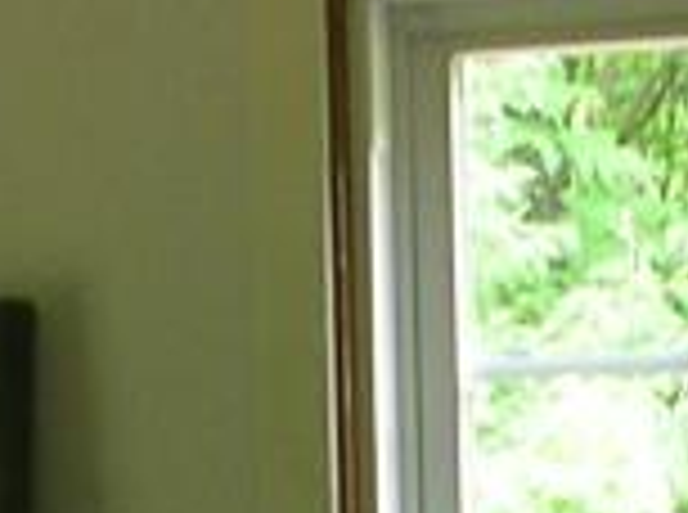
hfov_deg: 7.8
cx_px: 346
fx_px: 5056
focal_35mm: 255
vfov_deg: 5.6
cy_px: 1292
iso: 50
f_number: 2.8
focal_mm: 5.8
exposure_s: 1/12.8
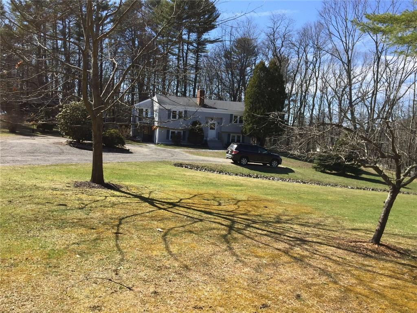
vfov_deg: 48.2
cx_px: 208
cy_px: 156
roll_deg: -4.1
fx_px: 349
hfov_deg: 61.7
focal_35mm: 29
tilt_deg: -4.3
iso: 32
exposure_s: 1/1068
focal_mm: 4.15
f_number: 2.2
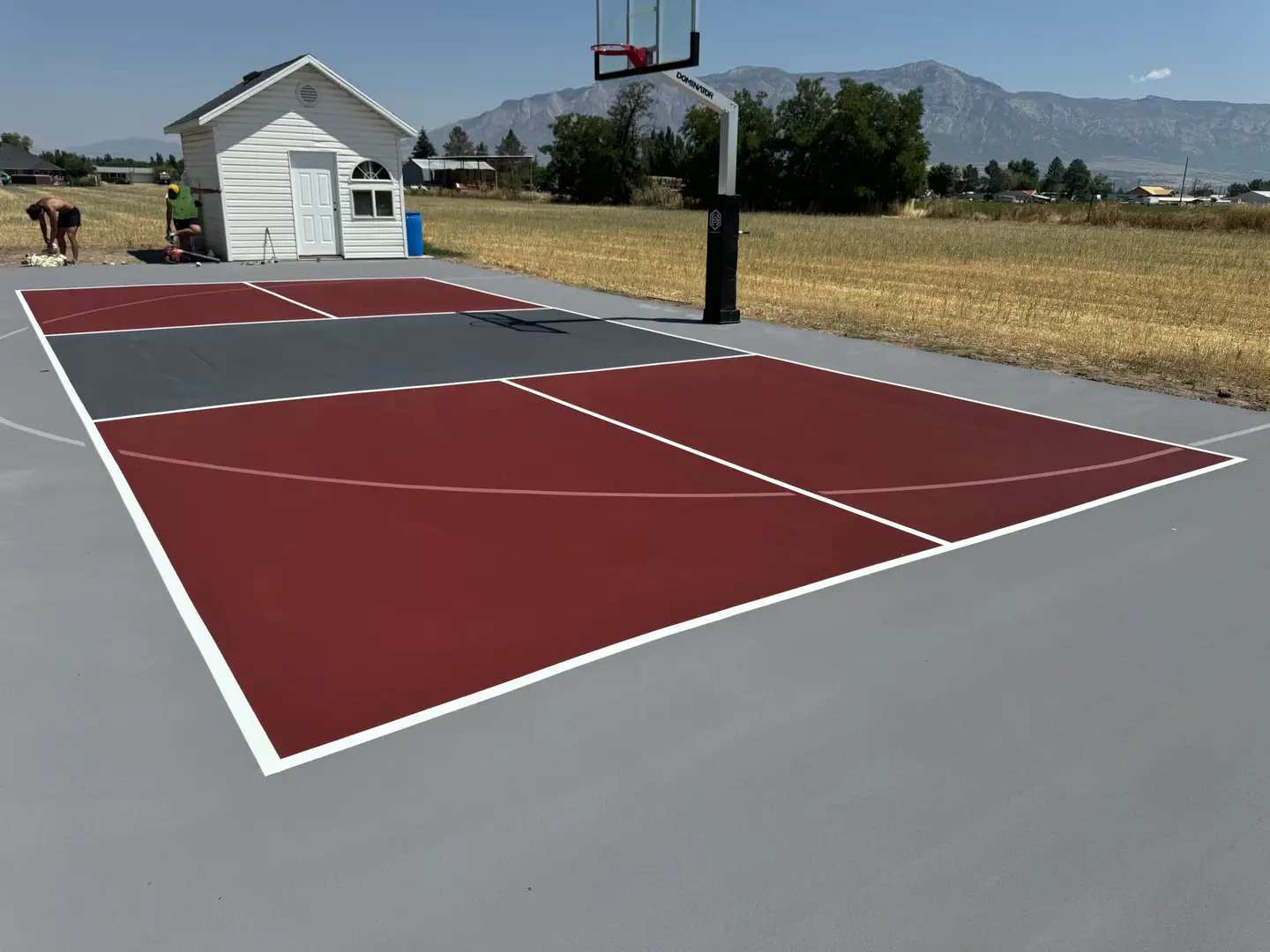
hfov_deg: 71.6
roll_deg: -0.3
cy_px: 476
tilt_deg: -18.2
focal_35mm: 24
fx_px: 881
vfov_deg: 56.8
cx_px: 635
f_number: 1.78
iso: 80
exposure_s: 1/7092
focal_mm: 6.76
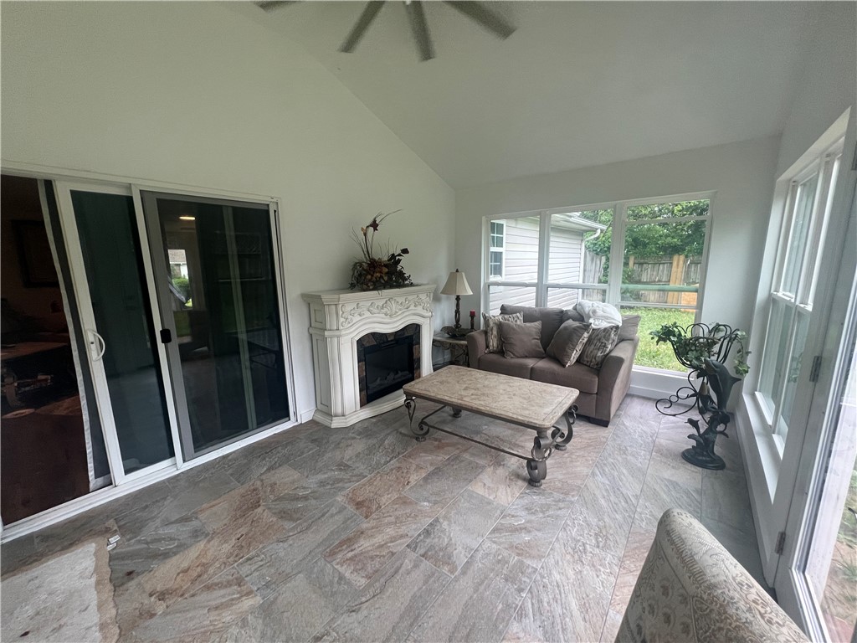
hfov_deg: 106.2
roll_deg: +1.2
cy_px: 322
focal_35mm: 13
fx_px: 322
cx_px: 428
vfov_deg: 89.9
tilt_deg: -11.0
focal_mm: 1.57
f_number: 1.8
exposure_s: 1/120
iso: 160
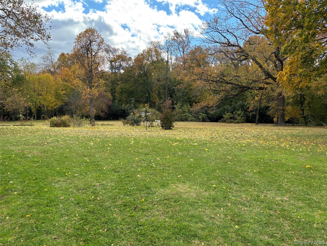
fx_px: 246
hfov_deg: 67.3
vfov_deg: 53.1
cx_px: 164
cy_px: 123
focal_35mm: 26
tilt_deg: -3.1
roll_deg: -1.2
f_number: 1.6
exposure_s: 1/679
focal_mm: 5.96
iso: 50
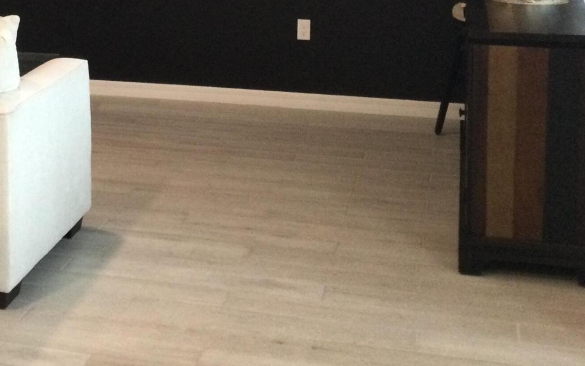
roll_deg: +0.1
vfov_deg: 16.7
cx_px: 53
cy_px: -64
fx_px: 1196
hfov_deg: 26.5
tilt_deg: -5.4
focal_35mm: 75
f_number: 2.4
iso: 125
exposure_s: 1/30
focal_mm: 3.3
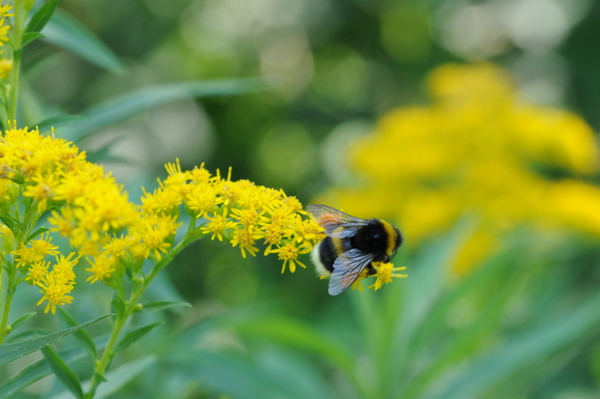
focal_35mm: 204
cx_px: 346
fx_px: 3390
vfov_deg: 6.7
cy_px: 256
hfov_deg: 10.1
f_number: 11
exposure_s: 1/100
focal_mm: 105
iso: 500
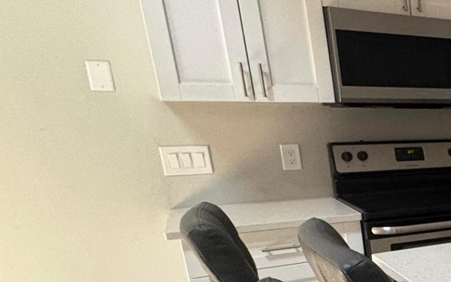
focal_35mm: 44
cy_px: 253
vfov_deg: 28.1
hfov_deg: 31.1
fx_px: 541
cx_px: 628
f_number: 2.2
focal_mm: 2.22
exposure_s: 1/60
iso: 640
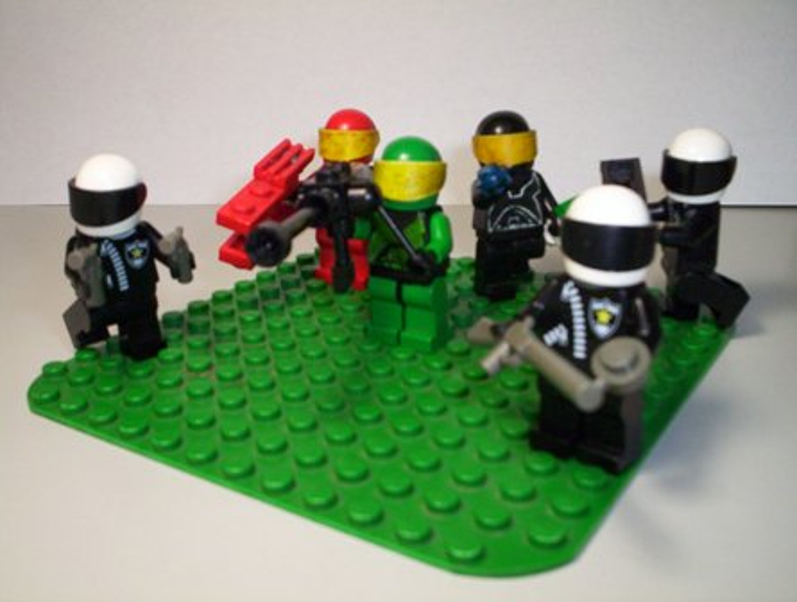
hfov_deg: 48.9
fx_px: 877
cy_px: 301
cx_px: 398
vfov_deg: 37.9
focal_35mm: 38
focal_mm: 4.99
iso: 140
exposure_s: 1/60
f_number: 4.5
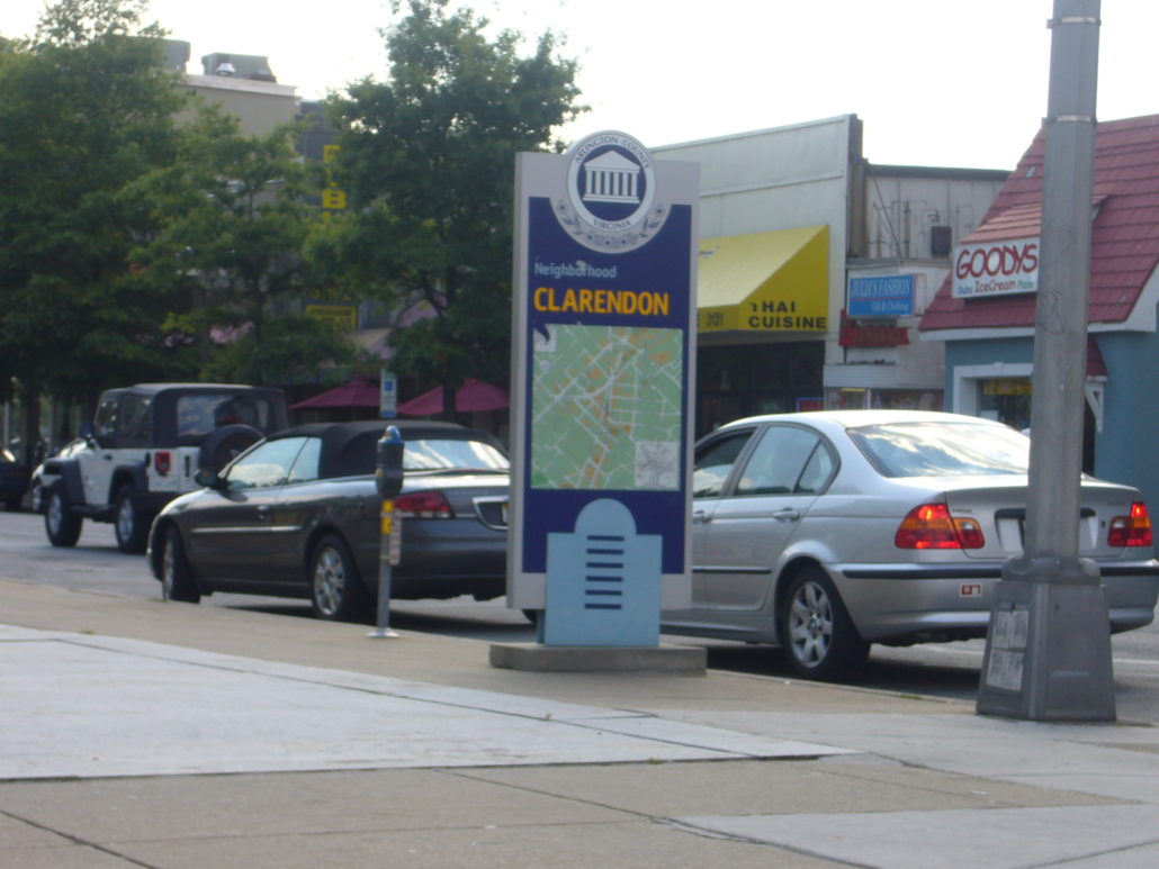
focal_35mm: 105
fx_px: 3516
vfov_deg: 14.1
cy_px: 434
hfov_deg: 18.7
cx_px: 580
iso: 80
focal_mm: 17.4
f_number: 5
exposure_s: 1/160
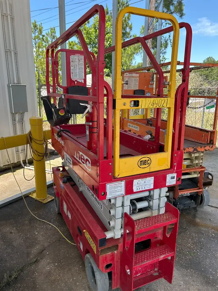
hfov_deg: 53.1
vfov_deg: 67.3
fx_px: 218
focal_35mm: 26
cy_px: 146
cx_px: 109
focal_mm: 5.7
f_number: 1.5
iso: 50
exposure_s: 1/604
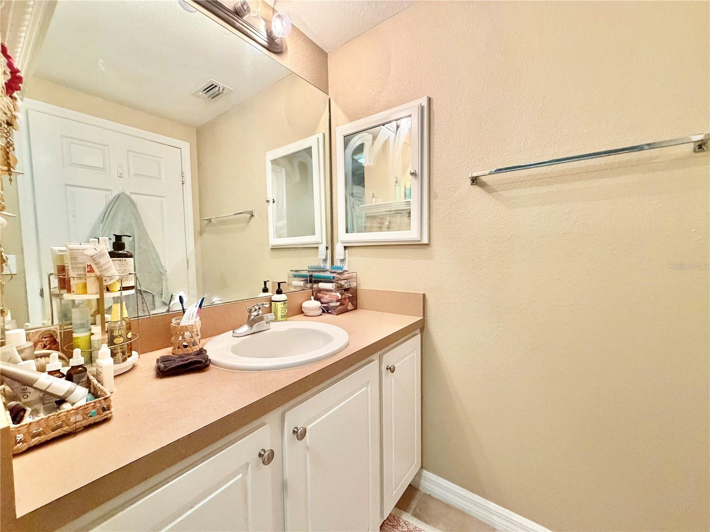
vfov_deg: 85.7
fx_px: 287
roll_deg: +1.5
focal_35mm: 14
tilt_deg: -3.2
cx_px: 355
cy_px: 266
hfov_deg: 102.1
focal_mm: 2.22
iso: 400
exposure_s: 1/60
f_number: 2.2
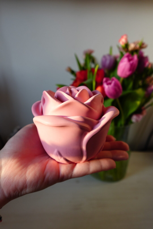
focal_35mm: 20
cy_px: 114
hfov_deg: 62.0
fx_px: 127
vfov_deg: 83.9
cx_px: 76
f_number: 2
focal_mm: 7.6
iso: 125
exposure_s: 1/160
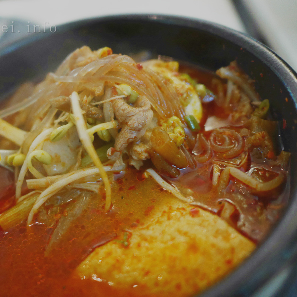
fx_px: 349
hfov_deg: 45.8
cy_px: 149
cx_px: 118
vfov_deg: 46.0
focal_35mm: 36
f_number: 1.7
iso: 3200
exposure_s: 1/40
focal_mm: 15
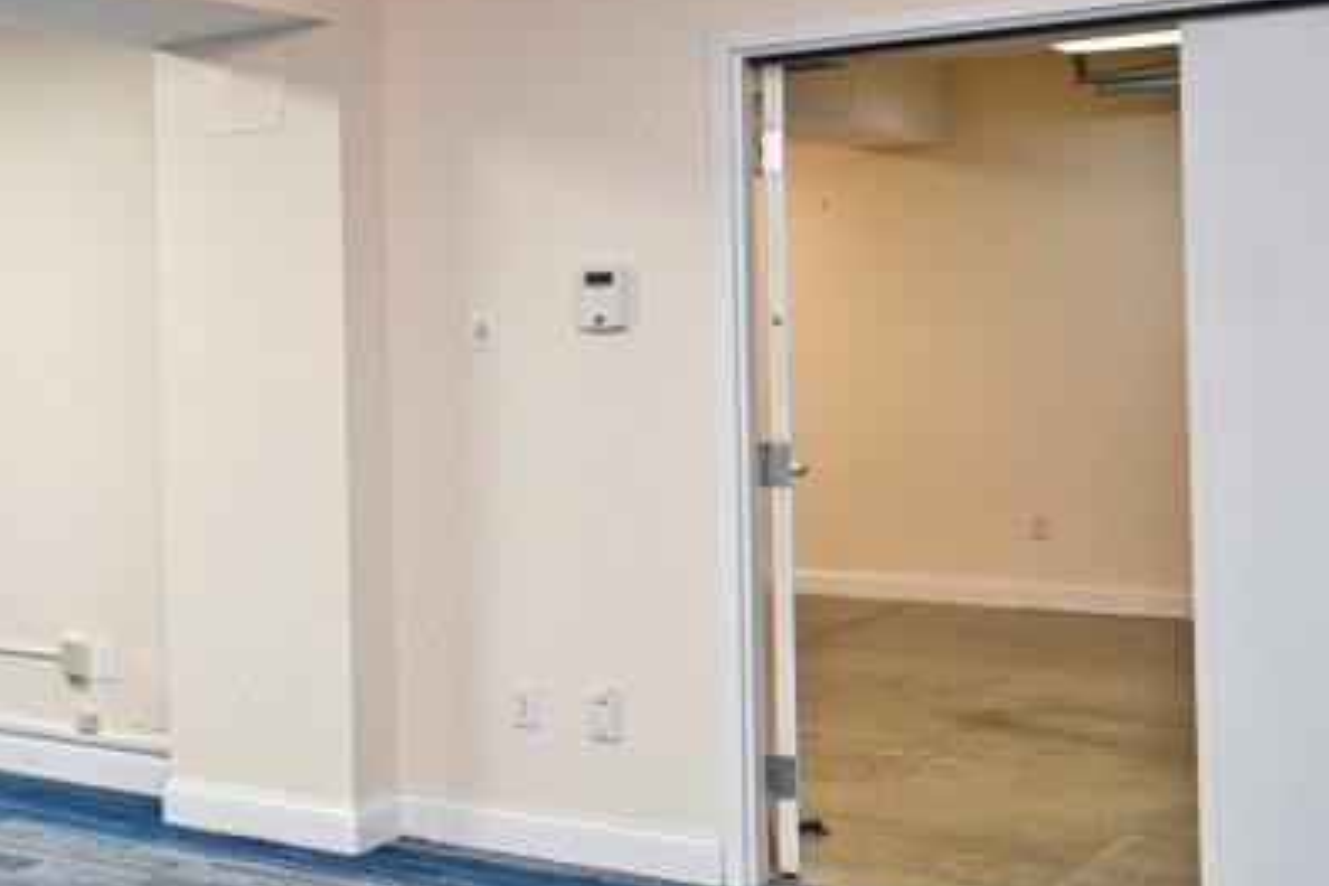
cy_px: 339
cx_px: -393
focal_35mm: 53
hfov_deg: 30.0
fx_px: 1956
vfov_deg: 25.5
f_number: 4
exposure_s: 1/60
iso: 640
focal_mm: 14
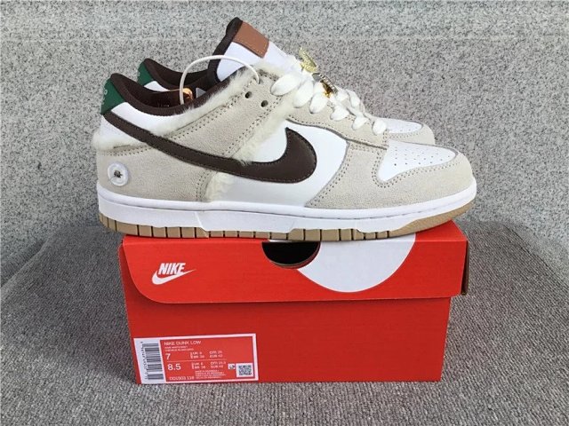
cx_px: 284
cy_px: 213
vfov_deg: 45.4
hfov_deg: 58.4
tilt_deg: -20.6
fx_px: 510
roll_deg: +0.7
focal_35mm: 31
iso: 25
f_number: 2.4
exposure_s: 1/679
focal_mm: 3.3
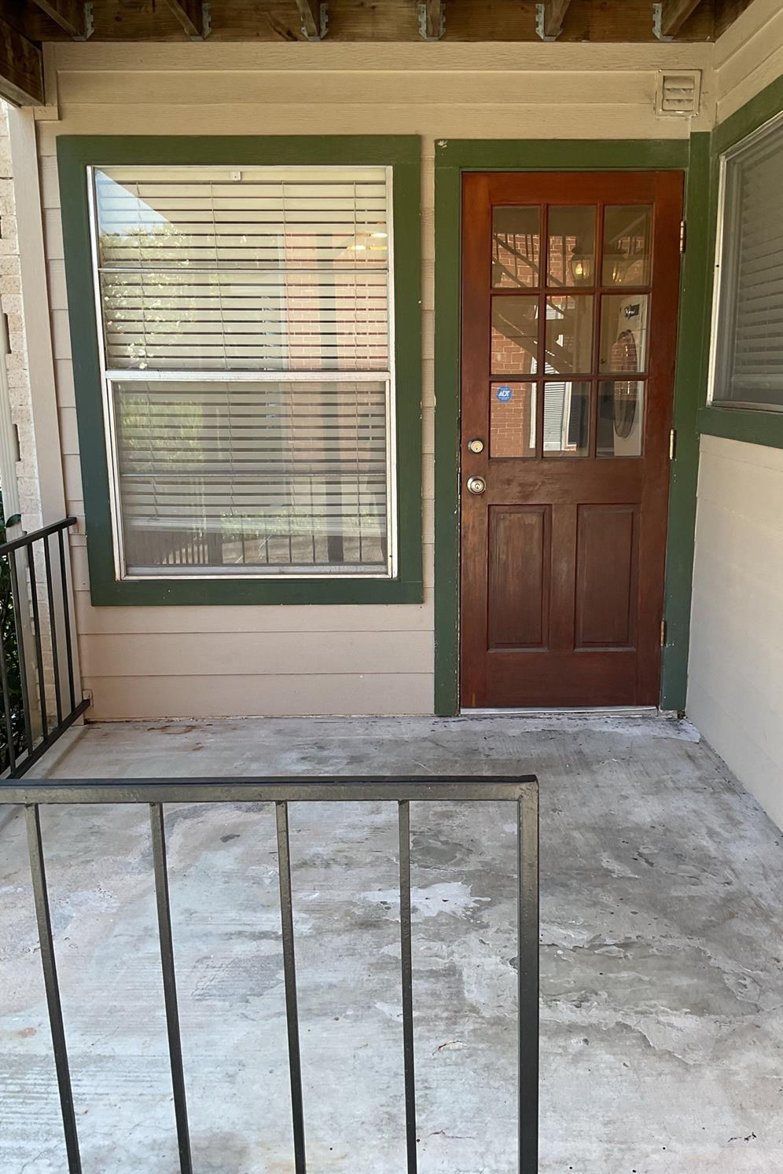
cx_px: 421
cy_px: 599
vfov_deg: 60.3
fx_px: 1011
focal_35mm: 31
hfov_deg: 42.3
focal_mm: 3
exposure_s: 1/120
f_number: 1.8
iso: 32
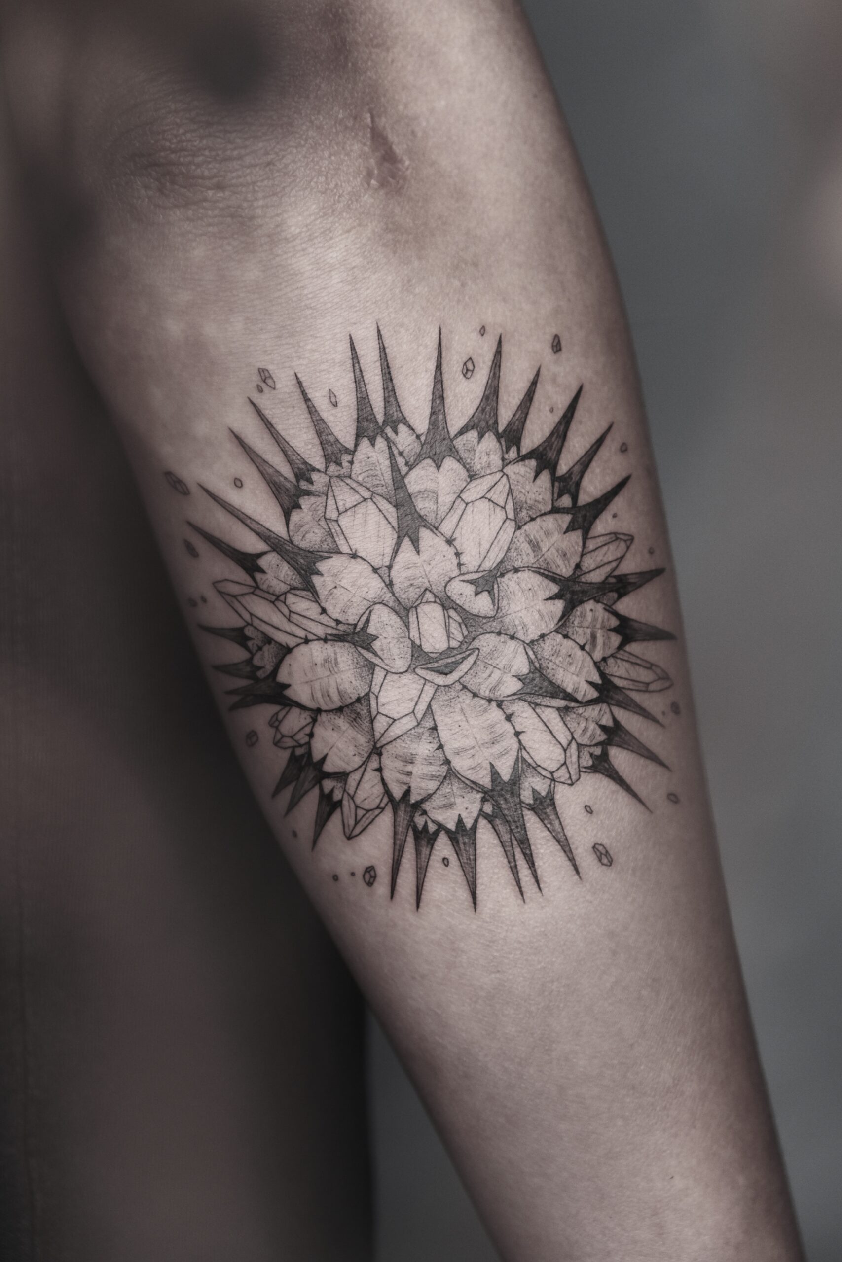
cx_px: 421
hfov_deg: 16.5
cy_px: 631
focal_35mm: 83
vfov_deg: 24.5
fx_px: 2911
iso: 1250
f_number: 5
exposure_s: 1/120
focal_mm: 55
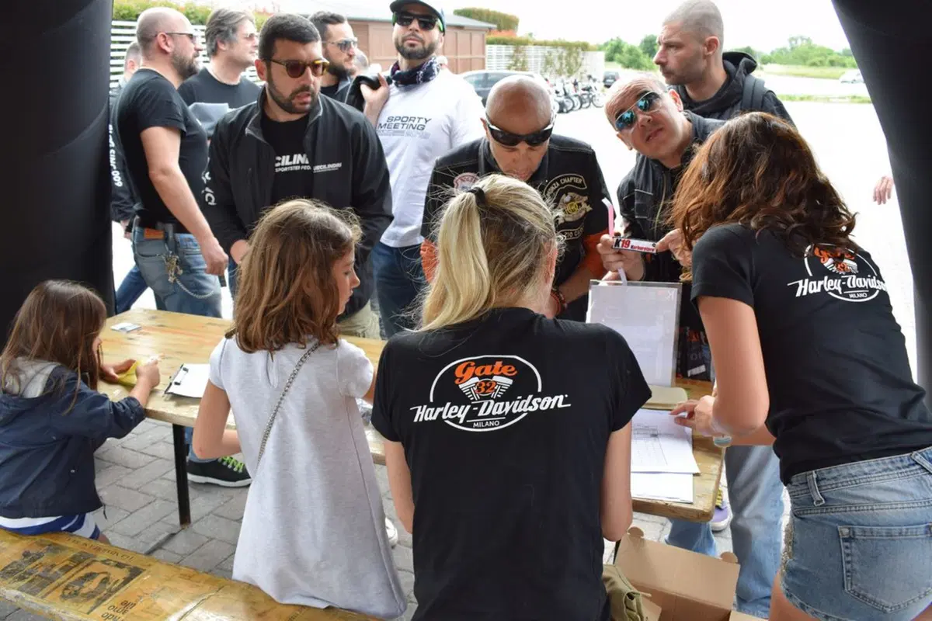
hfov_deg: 61.9
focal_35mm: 30
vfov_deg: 43.6
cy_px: 310
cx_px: 466
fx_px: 777
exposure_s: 1/200
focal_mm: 20
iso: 400
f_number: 7.1
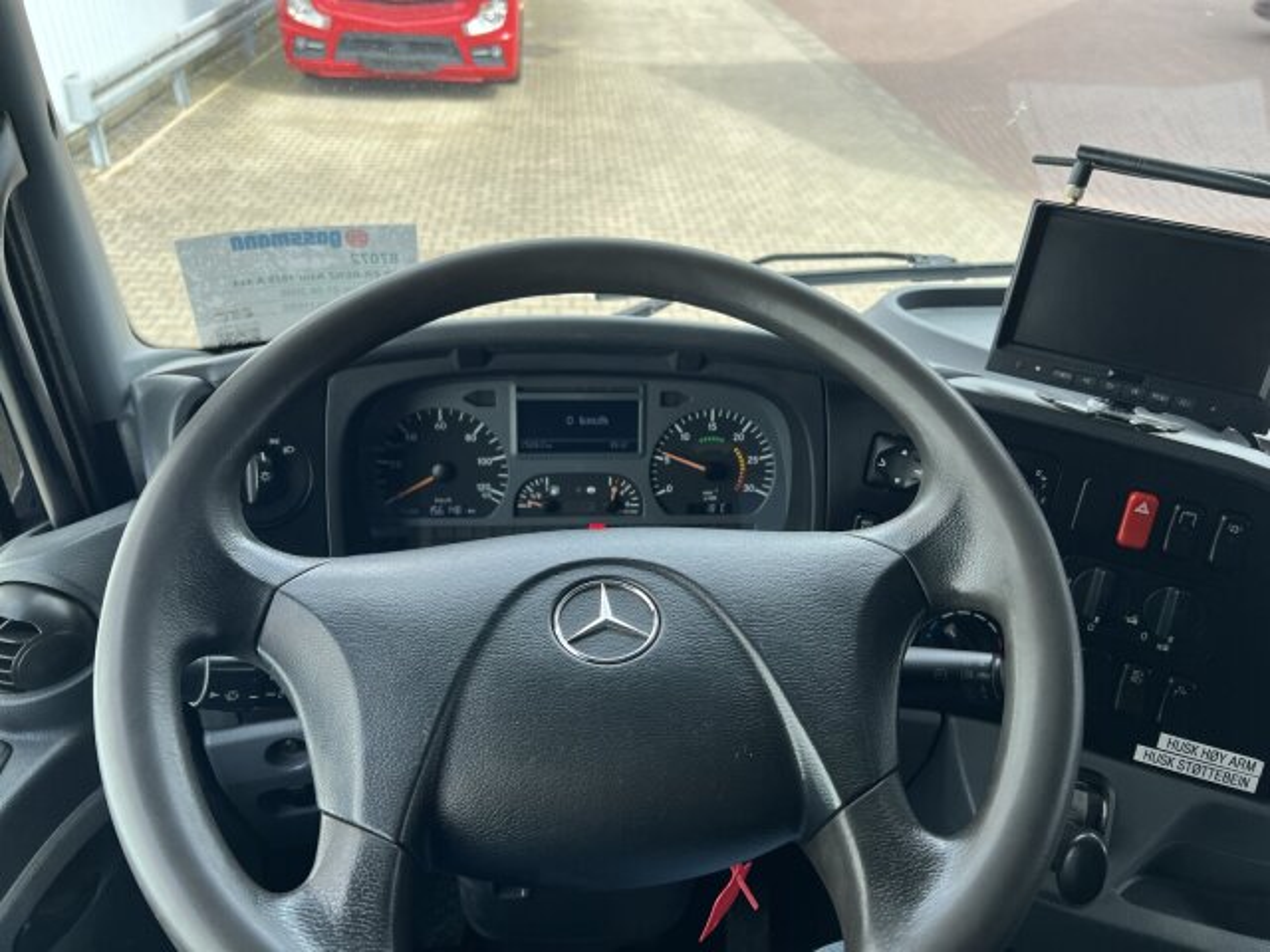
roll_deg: -1.2
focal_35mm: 26
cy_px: 476
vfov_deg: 53.1
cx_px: 635
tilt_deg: -33.3
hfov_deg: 67.3
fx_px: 954
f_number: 1.5
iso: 50
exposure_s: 1/402
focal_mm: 5.7
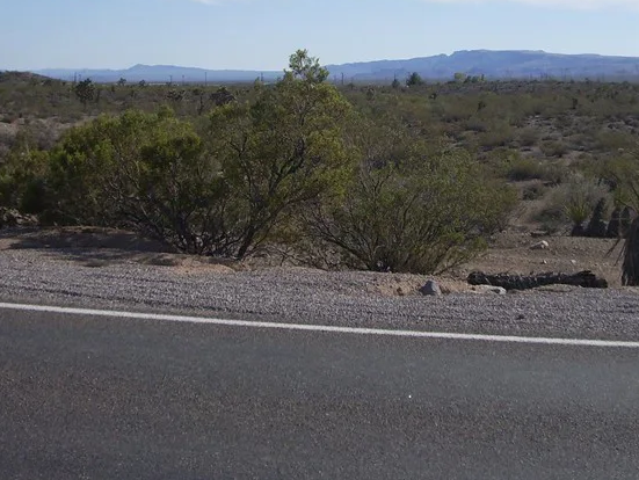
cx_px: 366
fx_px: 1201
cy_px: 44
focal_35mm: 65
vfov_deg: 22.1
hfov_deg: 29.8
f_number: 4.3
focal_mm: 5.8
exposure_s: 1/1000
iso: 80
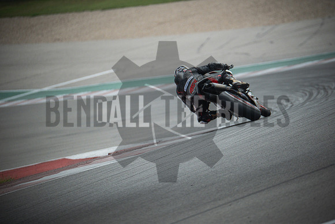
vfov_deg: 2.9
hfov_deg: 4.4
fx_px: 4356
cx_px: 168
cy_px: 112
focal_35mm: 468
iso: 1600
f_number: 5.2
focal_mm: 312
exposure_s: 1/2500
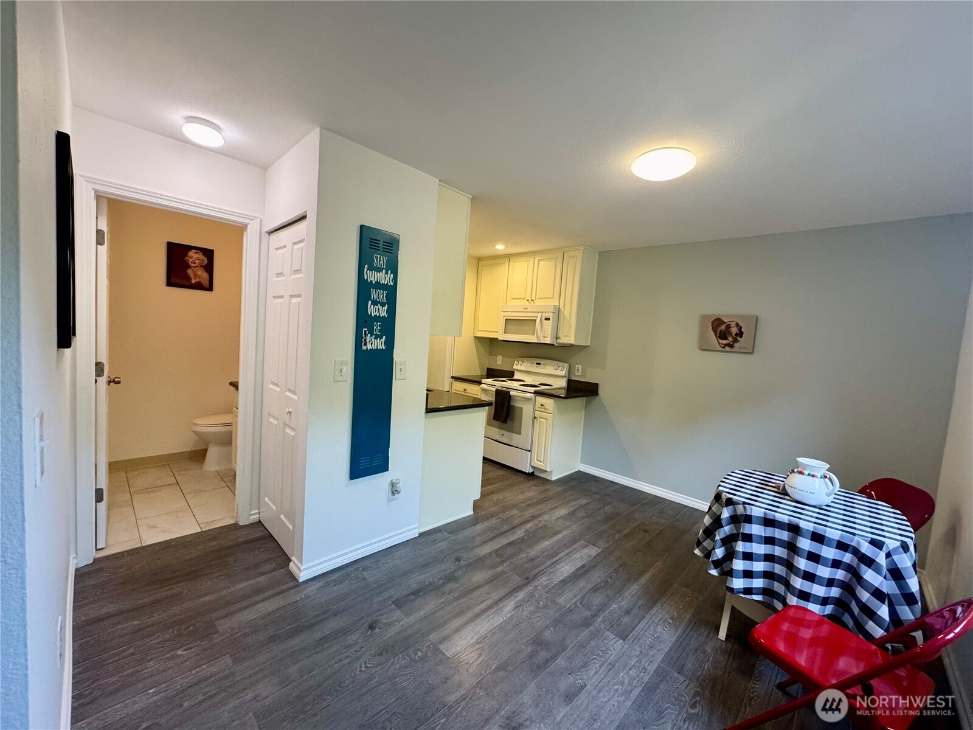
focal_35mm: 14
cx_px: 486
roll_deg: -4.0
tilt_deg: -4.0
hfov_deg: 102.1
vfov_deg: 85.7
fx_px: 394
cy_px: 365
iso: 250
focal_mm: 2.22
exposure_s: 1/120
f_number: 2.2
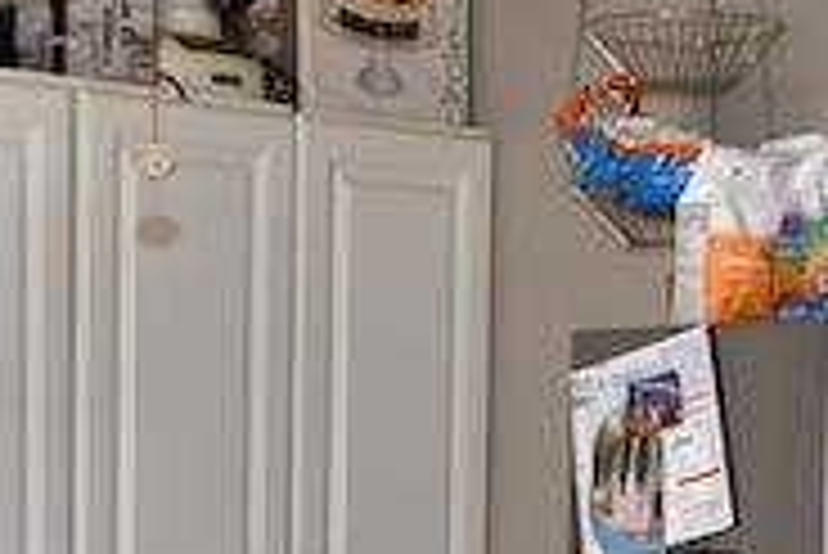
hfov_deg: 13.7
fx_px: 3453
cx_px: 360
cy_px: 962
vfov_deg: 8.8
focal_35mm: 150
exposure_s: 1/160
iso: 900
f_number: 3.5
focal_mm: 18
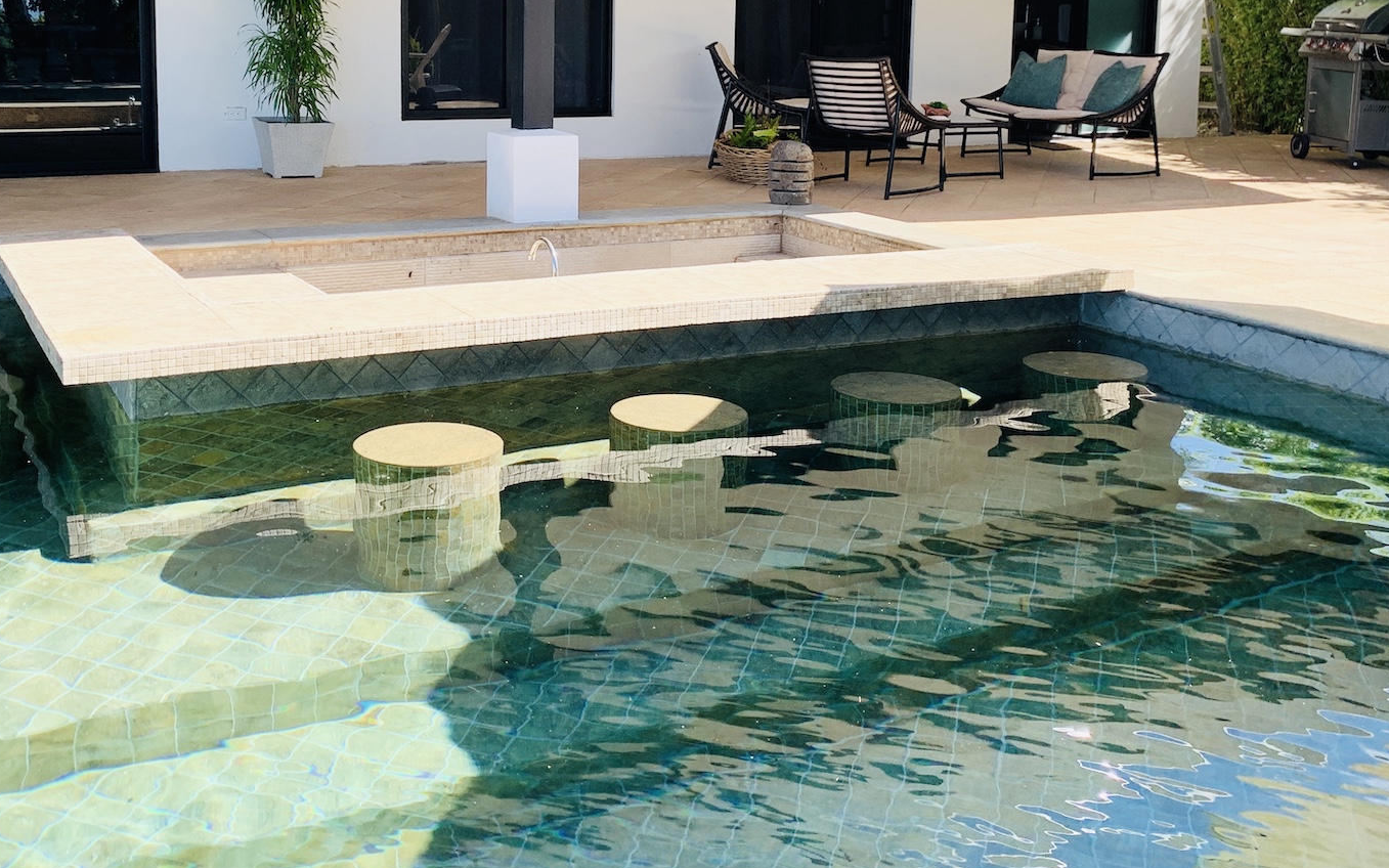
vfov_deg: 32.0
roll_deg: -1.8
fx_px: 1476
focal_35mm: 39
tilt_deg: -5.9
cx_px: 574
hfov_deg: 50.1
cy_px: 194
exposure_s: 1/616
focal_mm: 4.25
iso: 25
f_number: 1.8
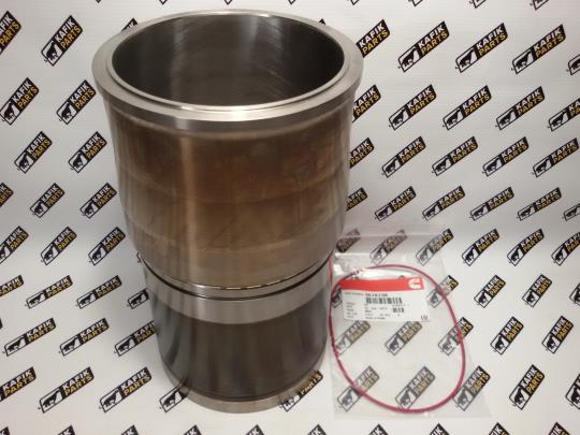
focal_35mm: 31
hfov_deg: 58.4
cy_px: 218
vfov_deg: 45.4
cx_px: 290
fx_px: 519
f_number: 2.4
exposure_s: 1/33
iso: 64
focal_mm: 2.93
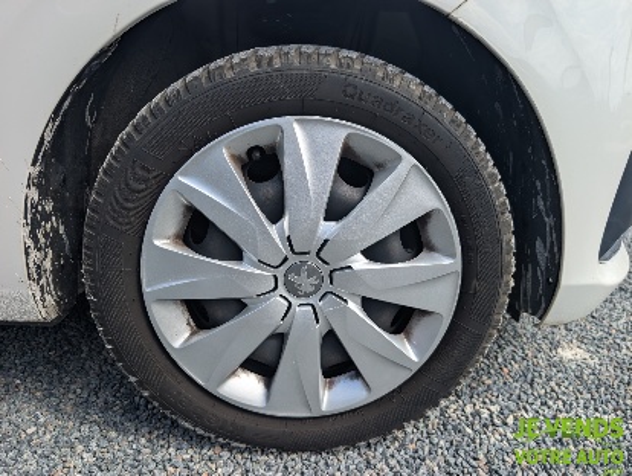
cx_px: 316
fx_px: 439
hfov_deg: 71.5
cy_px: 238
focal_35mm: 24
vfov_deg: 57.0
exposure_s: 1/590
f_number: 1.68
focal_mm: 6.9
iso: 19
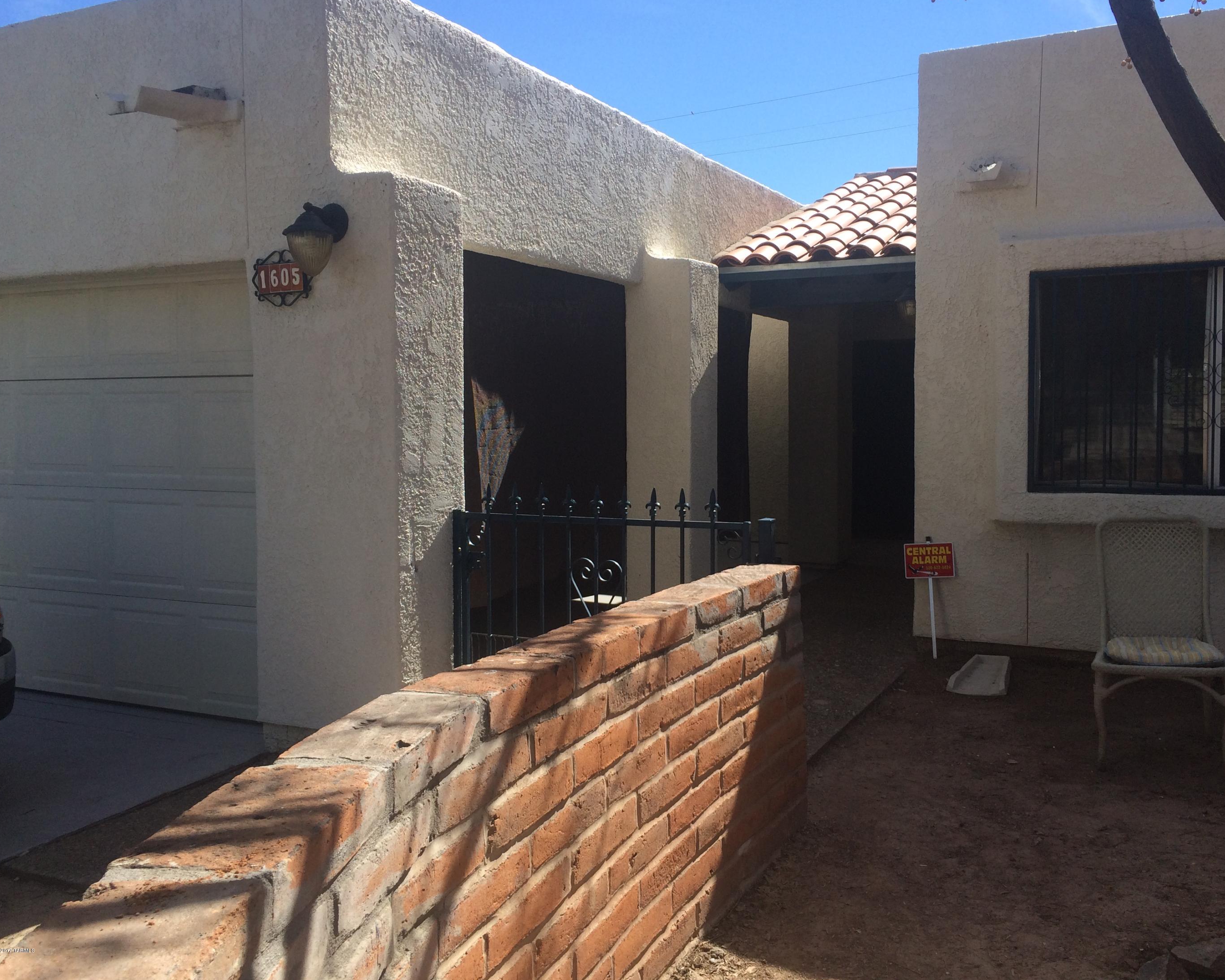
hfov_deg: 57.1
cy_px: 479
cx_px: 664
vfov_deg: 47.1
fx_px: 1124
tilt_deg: -3.8
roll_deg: +0.4
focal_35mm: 31
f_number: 2.2
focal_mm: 4.15
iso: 32
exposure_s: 1/1580
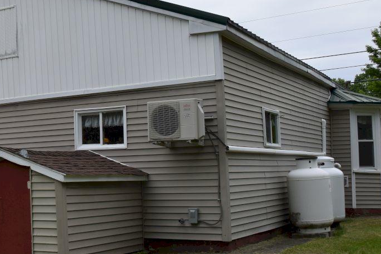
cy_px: 113
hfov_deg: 31.6
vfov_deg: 23.0
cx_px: 8
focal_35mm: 59
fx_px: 625
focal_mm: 18
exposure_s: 1/320
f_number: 9
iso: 200
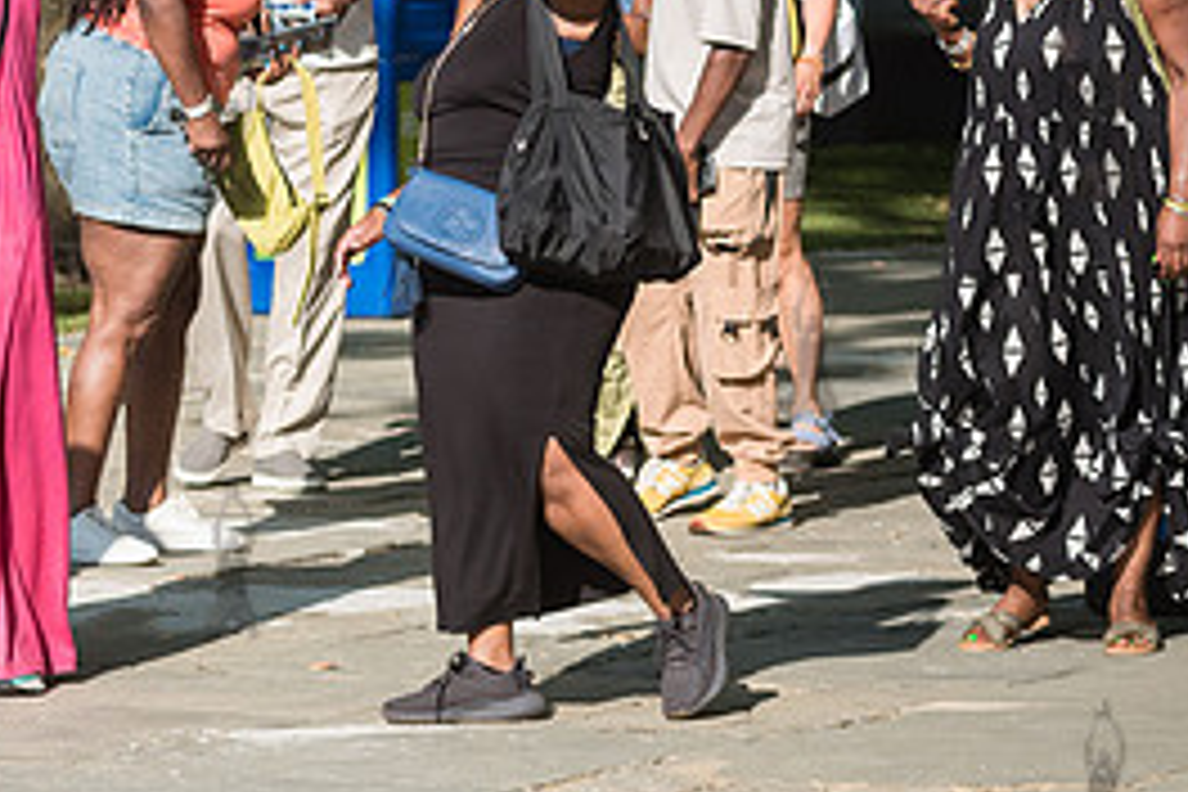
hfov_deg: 5.7
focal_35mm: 364
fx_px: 12011
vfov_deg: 3.8
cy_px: 91
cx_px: 394
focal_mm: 125
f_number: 4.5
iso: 500
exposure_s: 1/2500
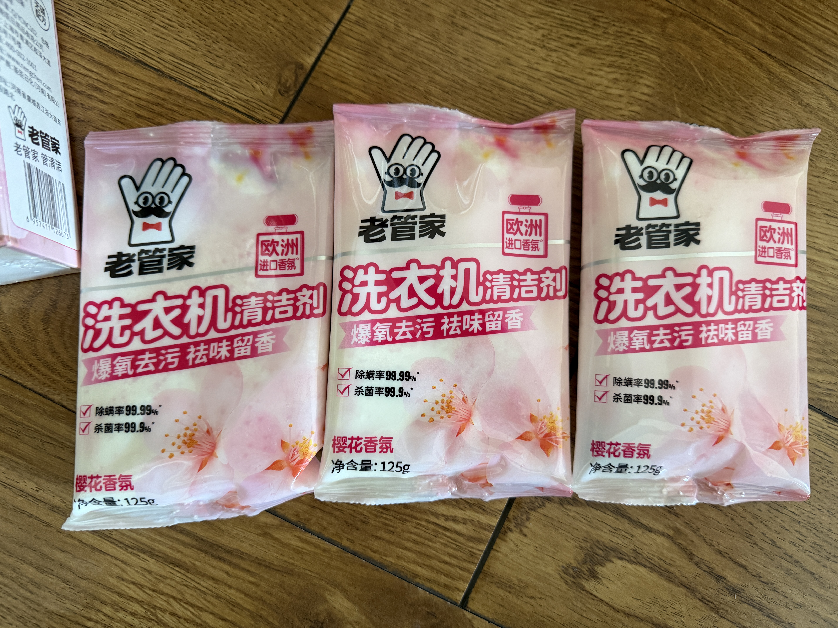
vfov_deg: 56.8
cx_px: 419
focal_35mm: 24
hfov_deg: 71.6
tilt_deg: -82.7
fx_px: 581
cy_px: 314
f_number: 1.78
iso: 400
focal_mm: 6.76
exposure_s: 1/60
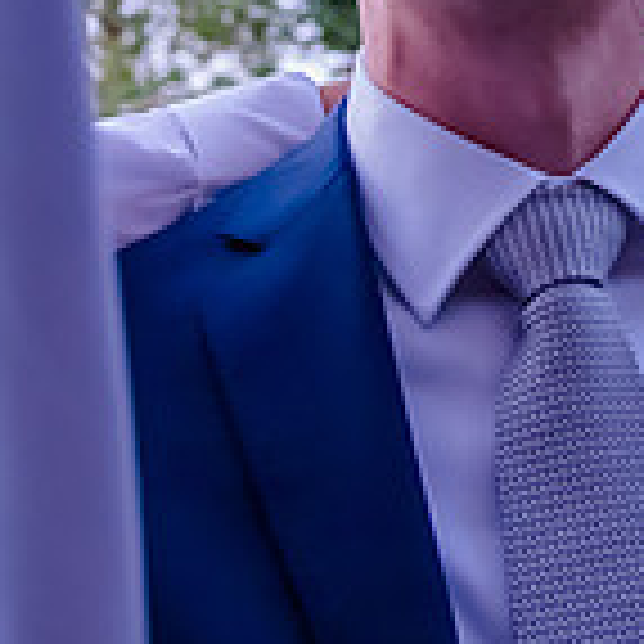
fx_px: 2021
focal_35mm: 96
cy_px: -23
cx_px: 748
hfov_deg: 17.4
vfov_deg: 17.6
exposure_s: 1/400
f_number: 4
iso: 4000
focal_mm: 24
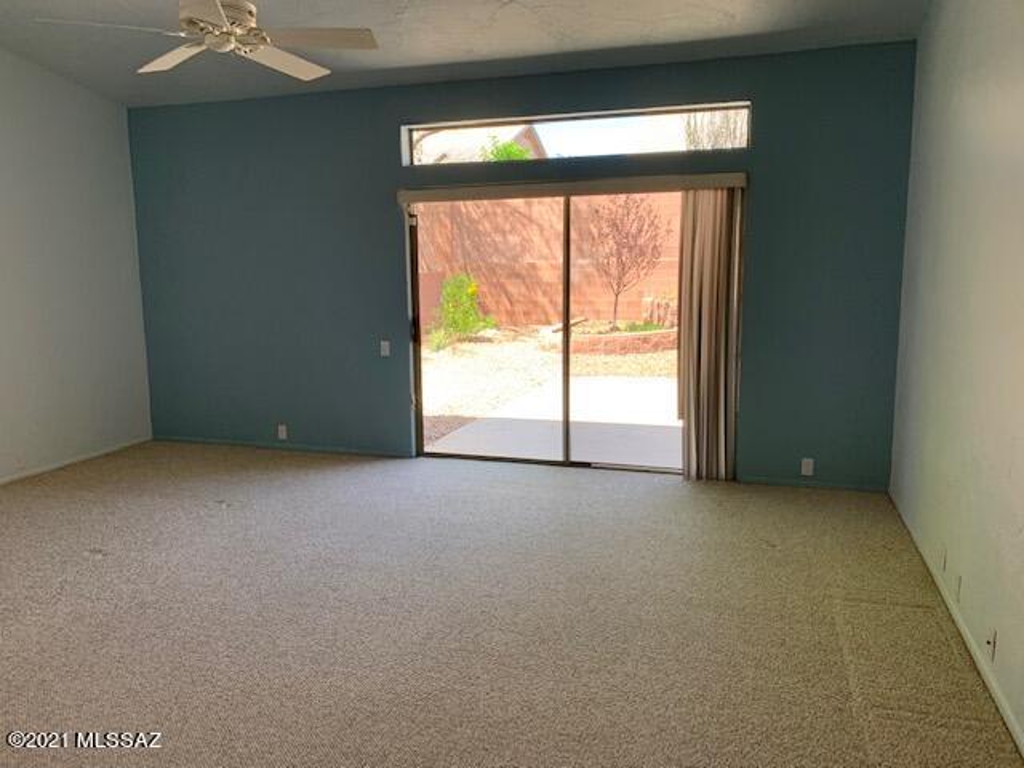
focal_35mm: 26
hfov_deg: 67.3
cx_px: 512
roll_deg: -0.1
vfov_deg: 53.1
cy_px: 384
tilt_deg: -4.9
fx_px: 769
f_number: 1.8
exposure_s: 1/122
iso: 32
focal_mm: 4.25
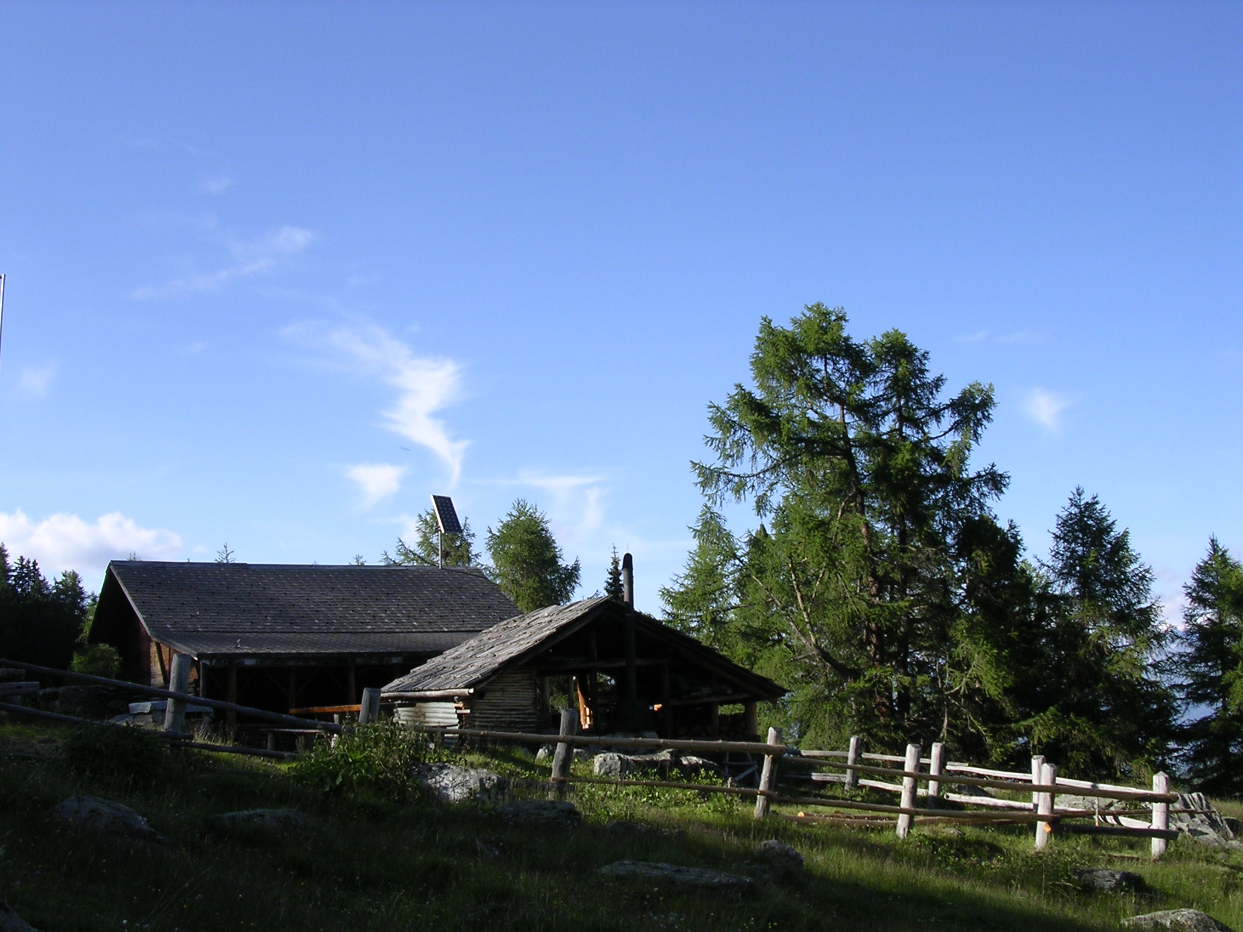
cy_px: 466
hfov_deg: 49.0
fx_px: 1365
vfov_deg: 37.7
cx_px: 622
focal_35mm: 38
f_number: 5.6
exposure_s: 1/204
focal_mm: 5.8
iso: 100
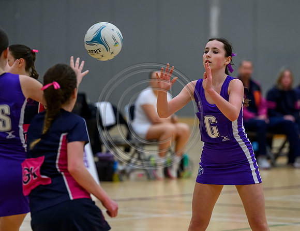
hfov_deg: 7.6
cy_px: 135
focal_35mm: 257
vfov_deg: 5.9
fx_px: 2249
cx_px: 202
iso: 6400
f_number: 3.5
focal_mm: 200
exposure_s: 1/1000
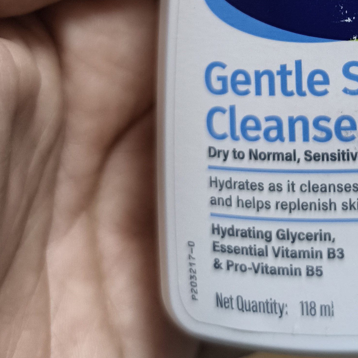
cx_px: 346
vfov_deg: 26.1
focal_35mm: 59
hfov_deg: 27.6
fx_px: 690
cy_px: -67
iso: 909
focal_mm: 5.56
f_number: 1.87
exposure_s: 1/50
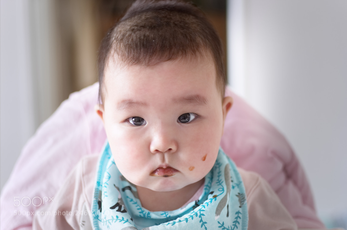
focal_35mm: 64
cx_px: 174
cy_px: 115
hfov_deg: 31.2
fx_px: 621
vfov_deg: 21.0
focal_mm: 43
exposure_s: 1/20
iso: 200
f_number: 2
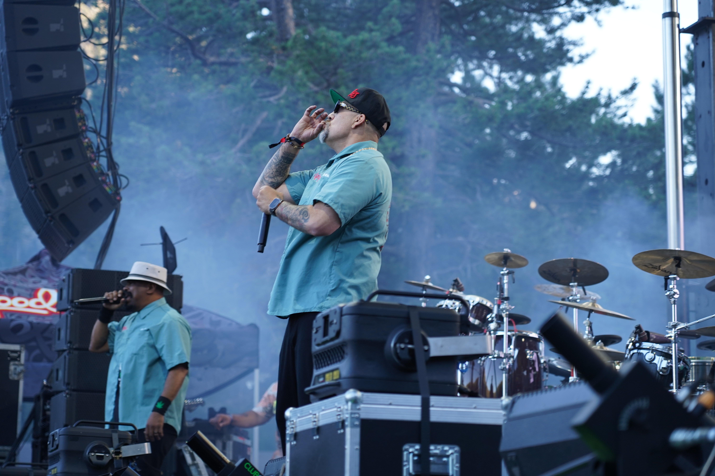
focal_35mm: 105
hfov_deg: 19.5
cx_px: 358
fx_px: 2085
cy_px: 238
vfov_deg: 13.0
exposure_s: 1/160
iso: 320
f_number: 4
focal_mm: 105
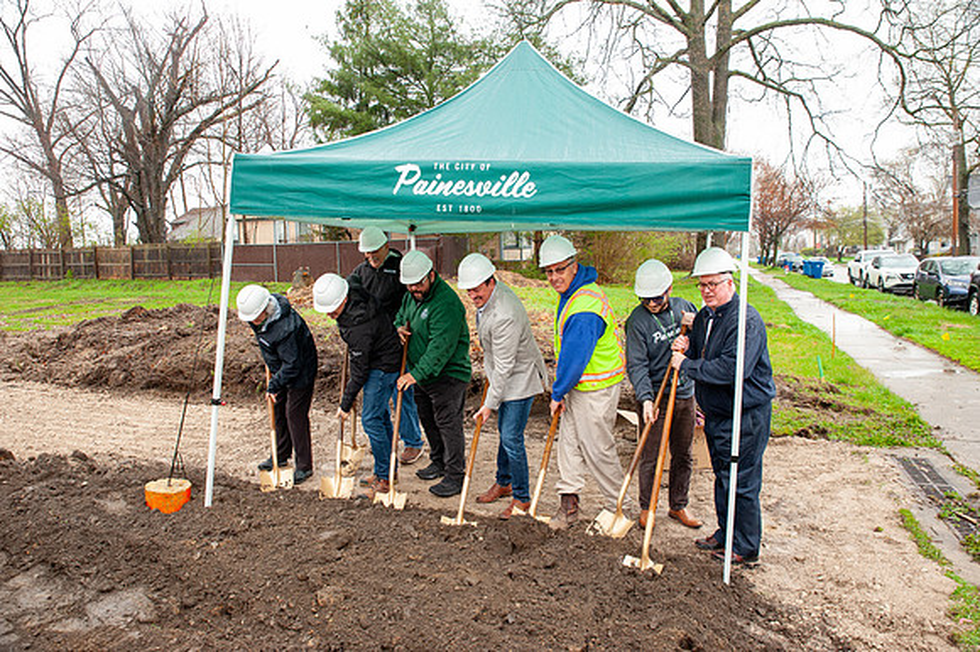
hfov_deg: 73.8
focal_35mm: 24
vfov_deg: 53.1
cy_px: 326
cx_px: 490
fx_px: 653
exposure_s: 1/125
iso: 800
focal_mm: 24
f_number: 6.3
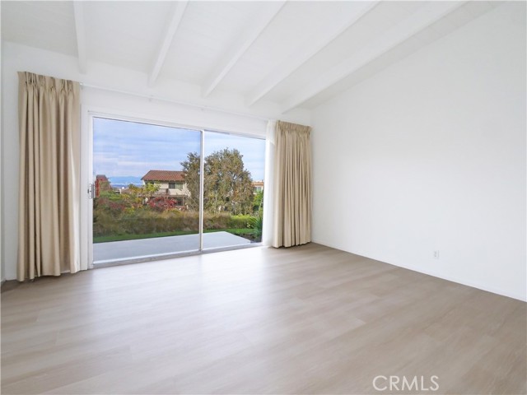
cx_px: 264
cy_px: 198
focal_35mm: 16
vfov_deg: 78.1
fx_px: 244
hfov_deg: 94.5
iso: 1600
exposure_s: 1/250
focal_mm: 8
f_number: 8
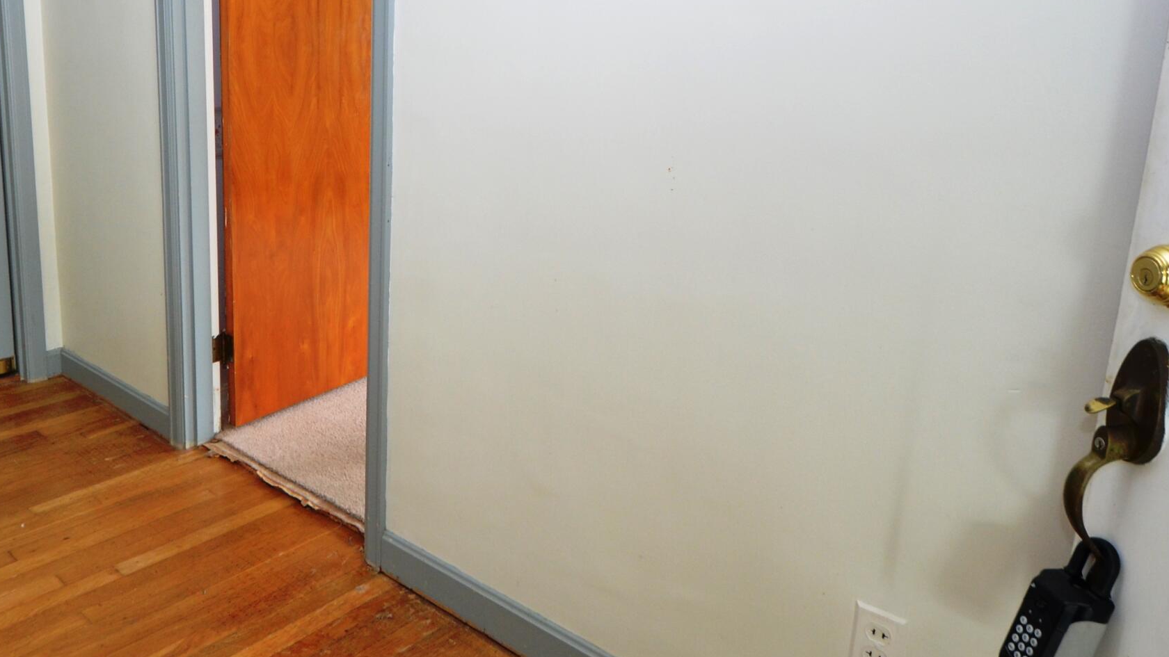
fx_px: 868
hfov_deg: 64.7
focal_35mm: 28
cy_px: 217
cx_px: 324
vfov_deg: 41.0
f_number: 4
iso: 800
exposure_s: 1/60
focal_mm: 10
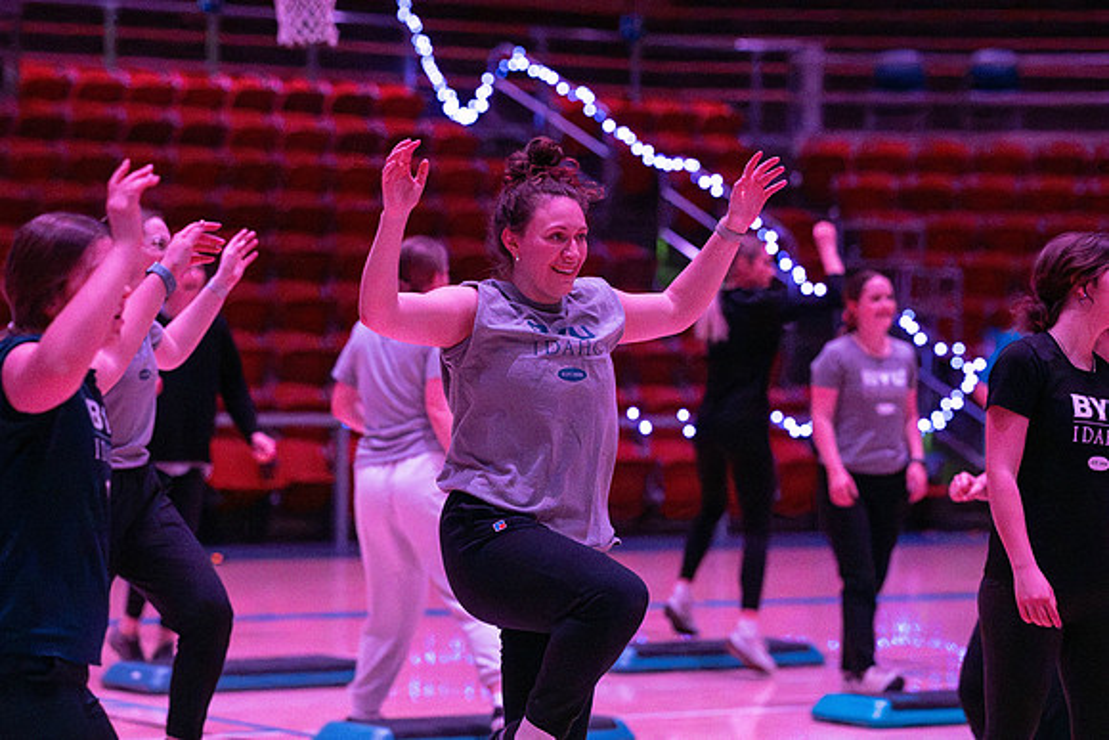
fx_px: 4092
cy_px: 272
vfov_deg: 10.3
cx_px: 514
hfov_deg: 15.4
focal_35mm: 133
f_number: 2.8
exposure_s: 1/1250
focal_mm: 105
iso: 20000
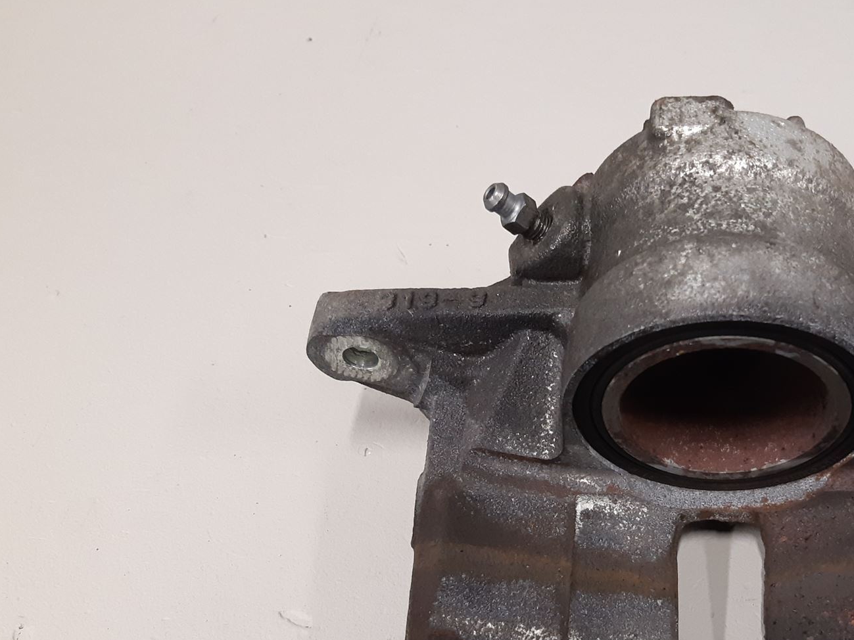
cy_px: 481
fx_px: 1011
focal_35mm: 41
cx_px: 634
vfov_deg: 34.4
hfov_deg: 44.4
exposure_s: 1/50
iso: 200
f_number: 1.7
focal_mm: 3.93
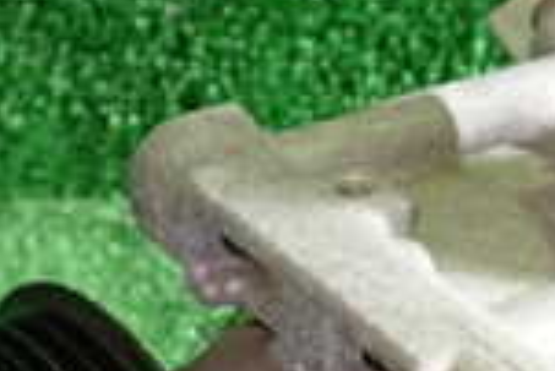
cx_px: 386
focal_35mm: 124
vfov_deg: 10.8
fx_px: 1913
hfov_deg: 16.5
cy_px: 511
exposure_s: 1/30
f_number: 2.3
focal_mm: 5.4
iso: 200
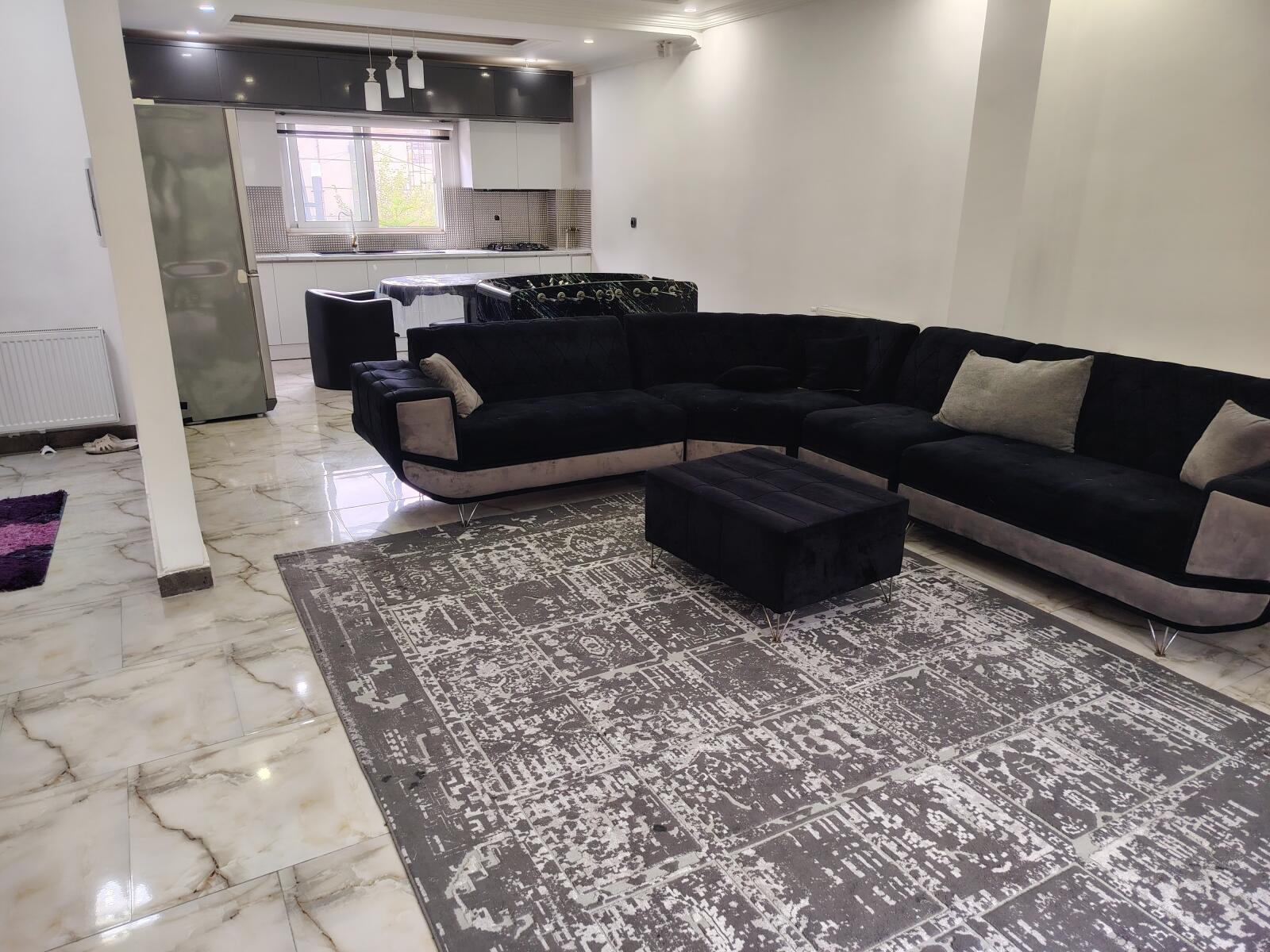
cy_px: 476
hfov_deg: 71.6
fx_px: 881
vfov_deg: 56.8
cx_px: 635
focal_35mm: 24
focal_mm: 5.25
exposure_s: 1/33.3
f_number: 1.75
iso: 553
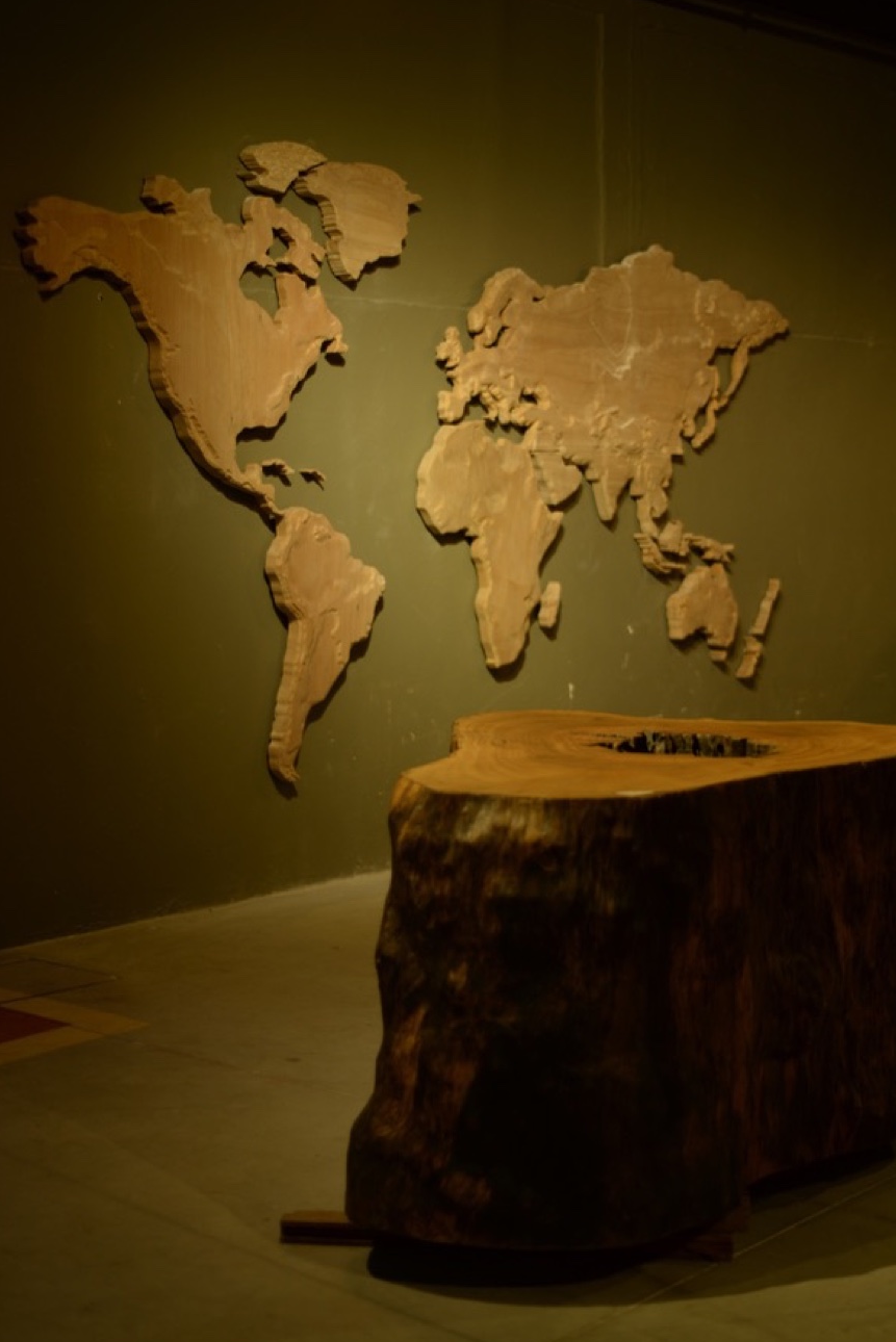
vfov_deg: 32.4
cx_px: 537
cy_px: 623
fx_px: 2313
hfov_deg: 21.9
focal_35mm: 62
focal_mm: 50
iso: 100
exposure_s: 1/25
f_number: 1.8
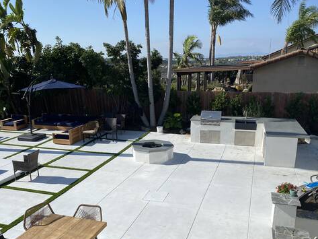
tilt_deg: -16.7
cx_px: 158
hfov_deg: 55.3
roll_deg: +0.6
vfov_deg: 42.6
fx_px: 303
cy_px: 150
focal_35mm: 33
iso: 32
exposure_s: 1/5747
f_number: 1.8
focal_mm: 4.25
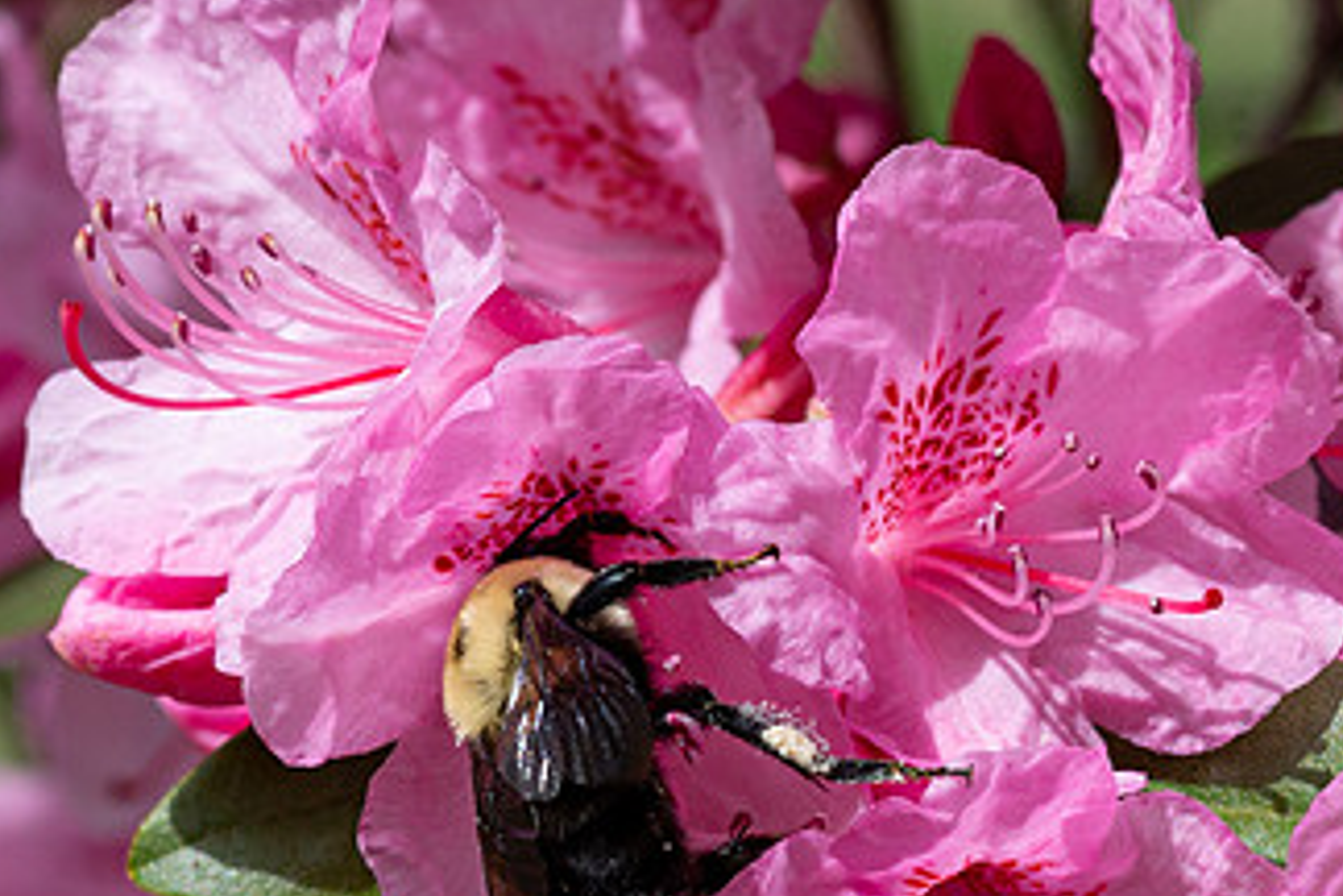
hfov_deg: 5.2
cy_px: 709
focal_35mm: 393
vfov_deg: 3.5
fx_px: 14660
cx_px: 577
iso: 160
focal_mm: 105
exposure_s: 1/500
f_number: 11
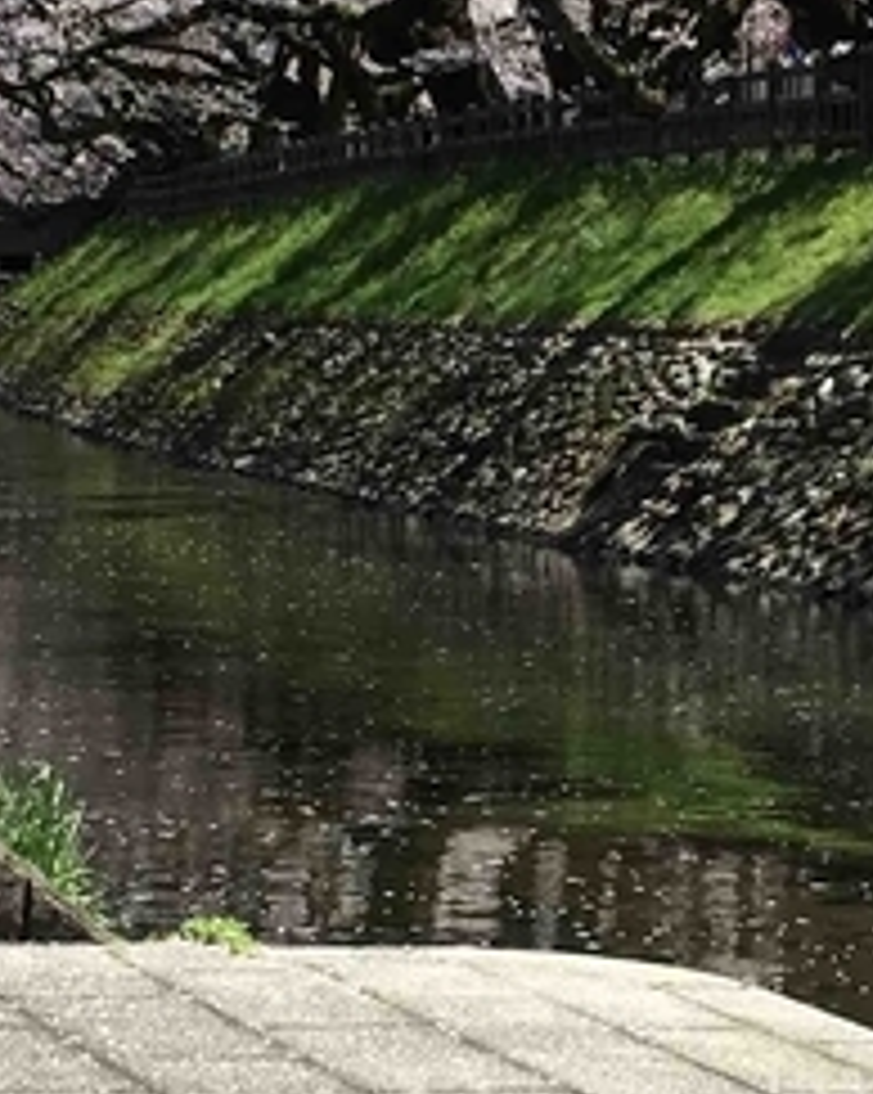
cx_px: 788
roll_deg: -2.1
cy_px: 626
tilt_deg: -4.4
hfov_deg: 10.9
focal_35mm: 140
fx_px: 4527
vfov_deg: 13.8
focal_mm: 4.15
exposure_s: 1/1202
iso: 25
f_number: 2.2
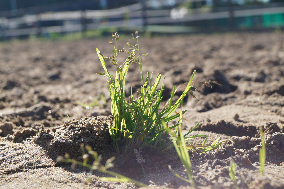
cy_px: 94
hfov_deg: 29.9
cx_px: 142
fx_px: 532
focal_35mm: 68
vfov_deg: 20.1
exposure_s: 1/125
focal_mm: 45
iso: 100
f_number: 9
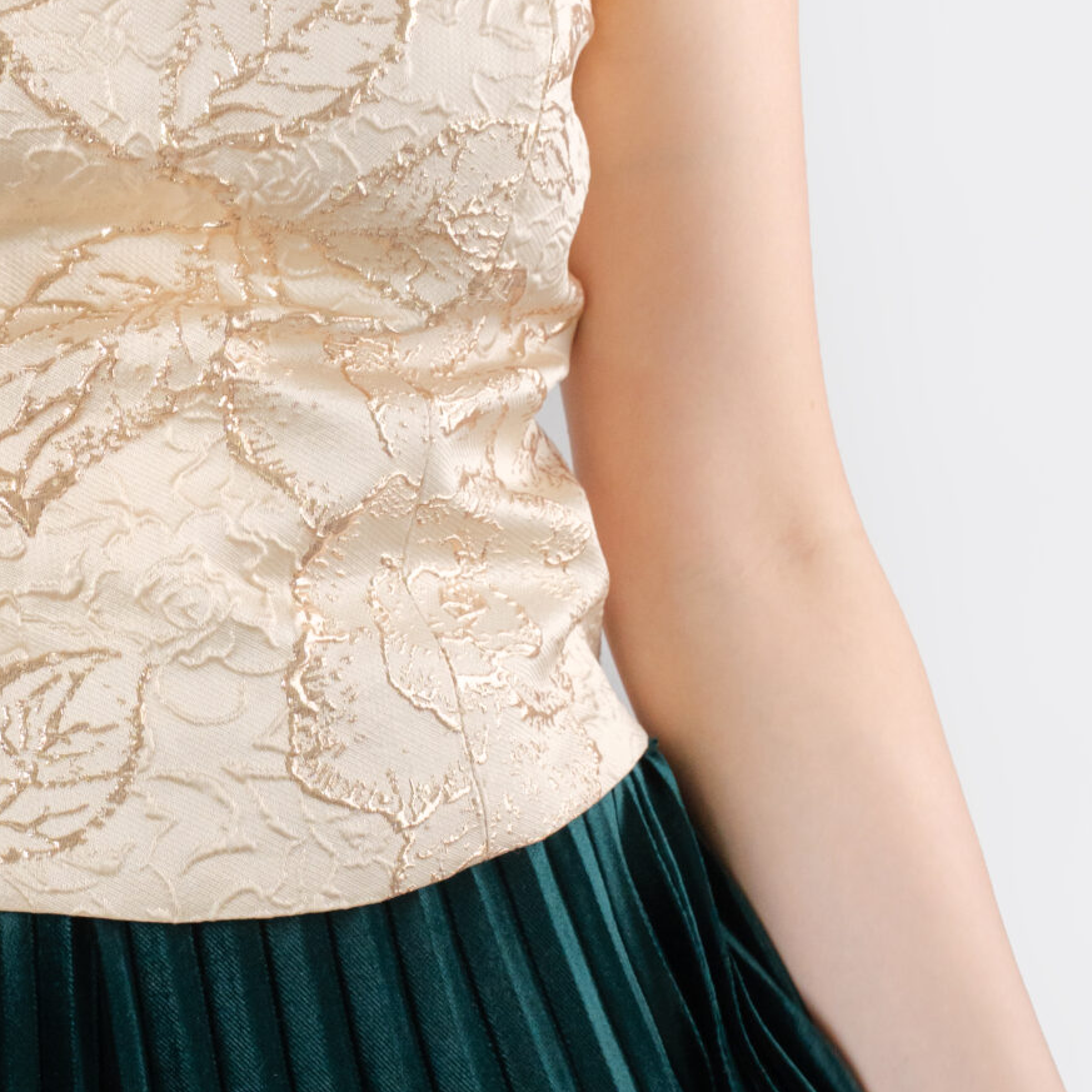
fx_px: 5960
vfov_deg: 10.5
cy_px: 684
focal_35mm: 167
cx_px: 76
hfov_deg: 10.4
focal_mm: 67
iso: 1250
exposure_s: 1/125
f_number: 8
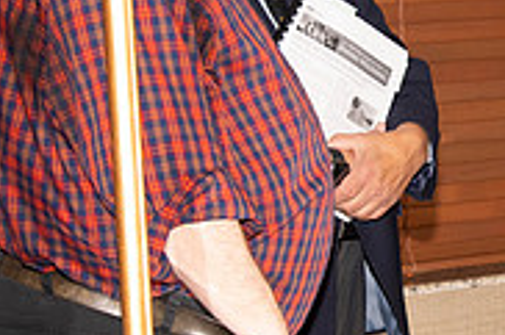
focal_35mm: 223
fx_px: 3125
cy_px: 132
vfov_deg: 6.1
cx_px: 513
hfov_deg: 9.2
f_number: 7.1
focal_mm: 70
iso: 1250
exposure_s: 1/160
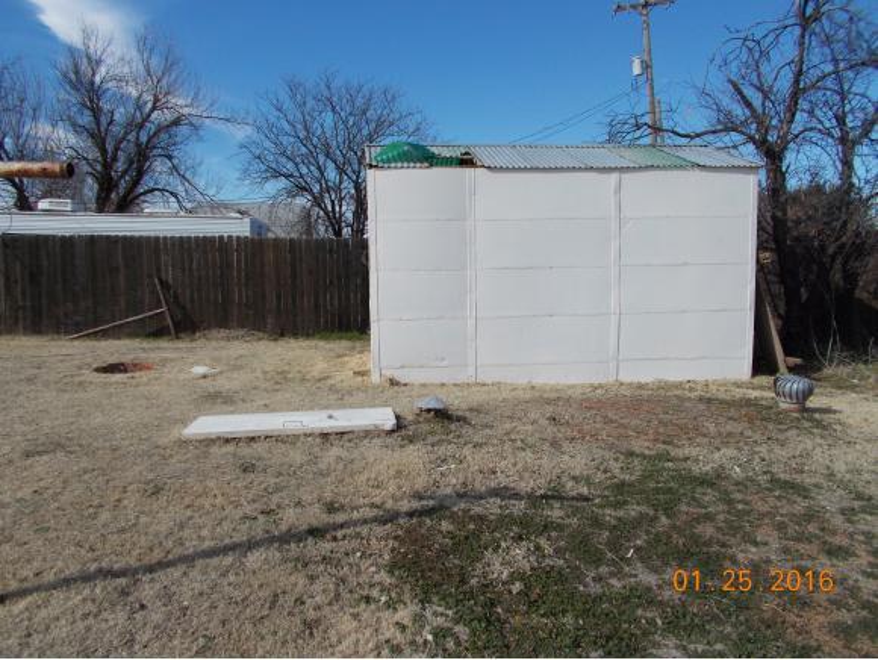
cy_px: 330
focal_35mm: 26
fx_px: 660
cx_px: 439
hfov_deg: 67.3
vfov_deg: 53.1
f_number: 8
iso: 80
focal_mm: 4.6
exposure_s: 1/200
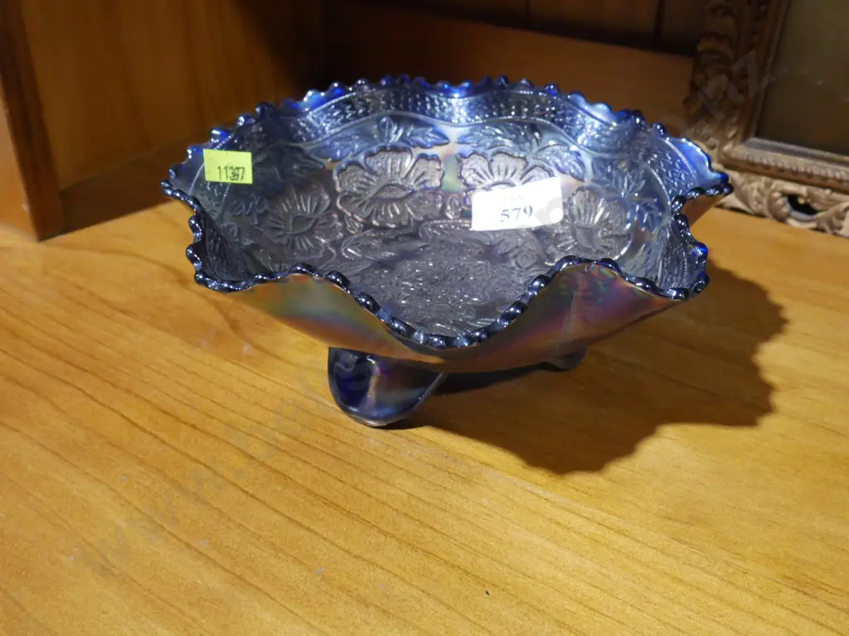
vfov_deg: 37.7
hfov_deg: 49.0
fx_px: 932
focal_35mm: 38
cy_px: 318
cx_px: 424
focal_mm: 19
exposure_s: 1/60
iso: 3200
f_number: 8
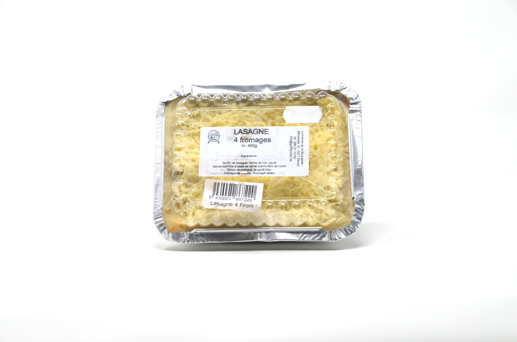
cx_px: 258
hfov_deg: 22.7
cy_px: 171
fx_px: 1290
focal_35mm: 90
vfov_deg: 15.1
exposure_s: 1/40
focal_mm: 60
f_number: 8
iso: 100
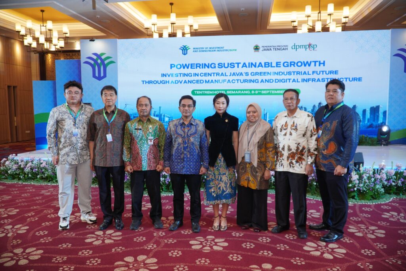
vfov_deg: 47.9
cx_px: 203
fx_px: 304
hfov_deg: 67.4
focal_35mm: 27
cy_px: 136
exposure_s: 1/125
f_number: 4
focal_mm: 18
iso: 640
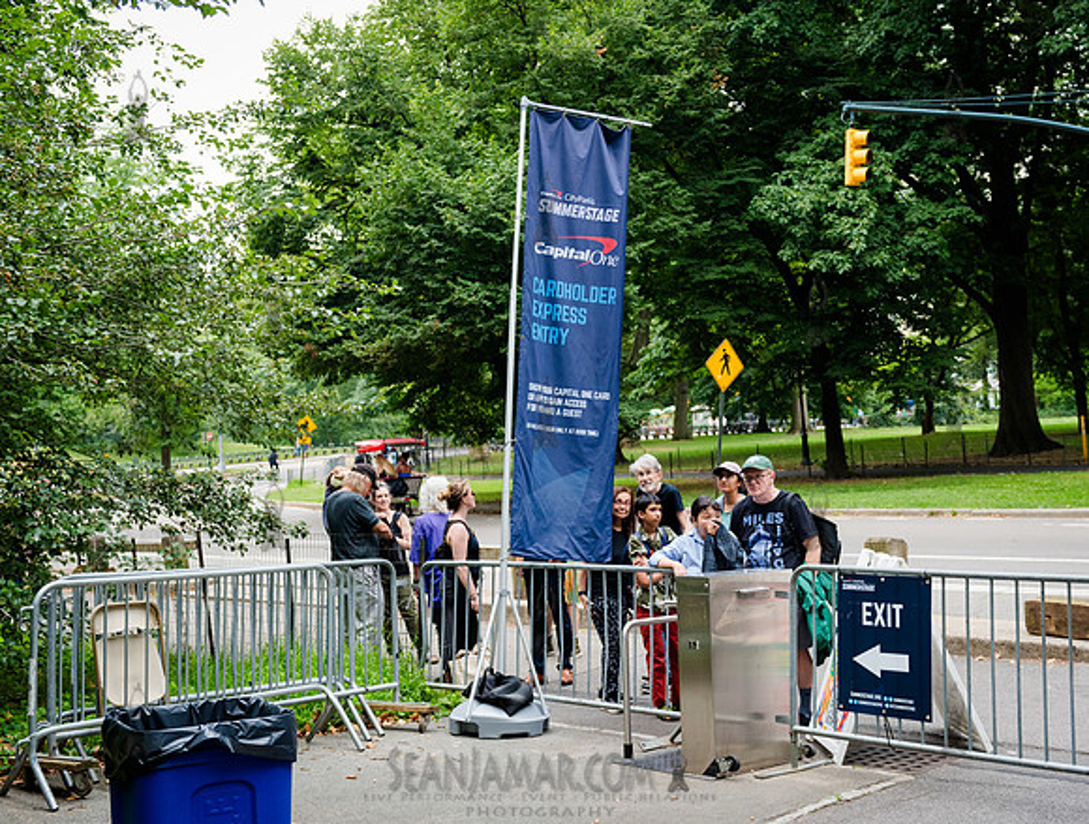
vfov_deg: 33.6
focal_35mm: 43
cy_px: 378
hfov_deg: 43.5
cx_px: 569
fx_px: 1363
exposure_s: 1/640
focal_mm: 35
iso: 1000
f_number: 3.2
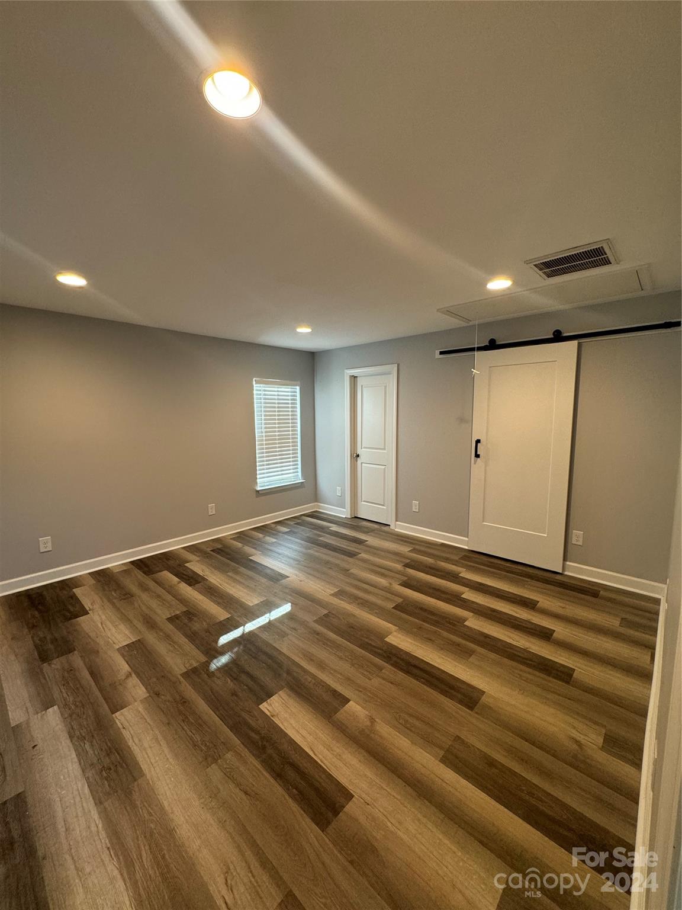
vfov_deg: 102.1
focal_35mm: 14
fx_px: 368
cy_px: 455
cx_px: 341
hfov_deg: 85.7
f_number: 2.2
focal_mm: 2.22
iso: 200
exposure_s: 1/60
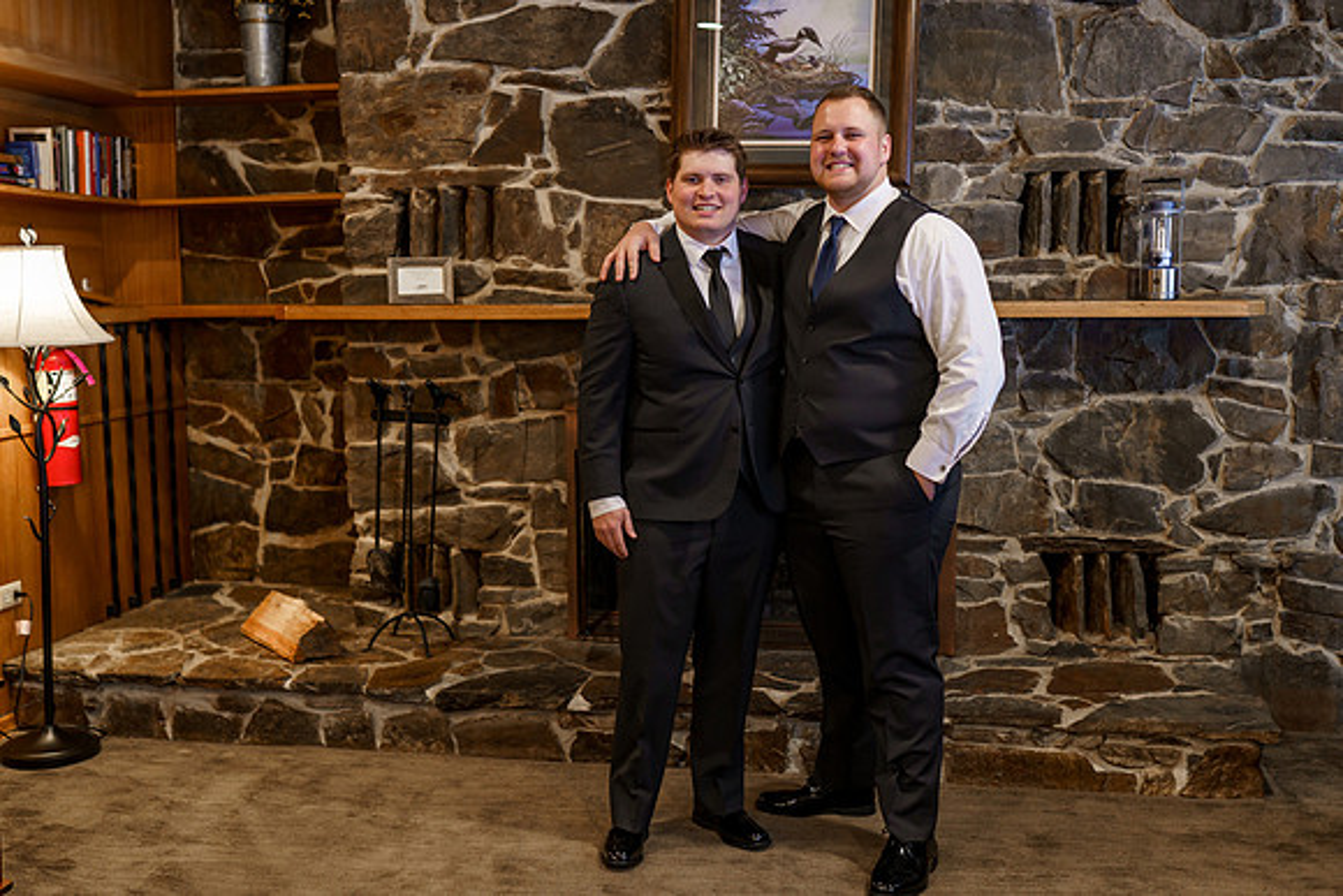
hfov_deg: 50.1
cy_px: 422
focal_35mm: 38
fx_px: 1434
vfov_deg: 34.7
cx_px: 616
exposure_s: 1/160
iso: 1600
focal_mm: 35
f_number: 2.2
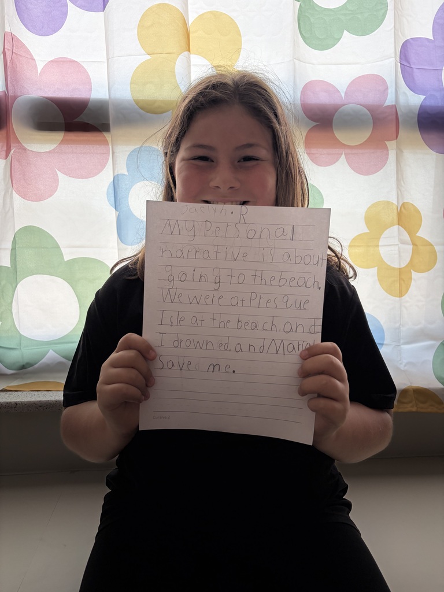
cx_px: 222
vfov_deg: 67.3
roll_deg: +0.2
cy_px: 296
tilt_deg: -8.0
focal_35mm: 26
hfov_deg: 53.1
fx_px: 445
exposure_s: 1/122
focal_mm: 5.96
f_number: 1.6
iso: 40
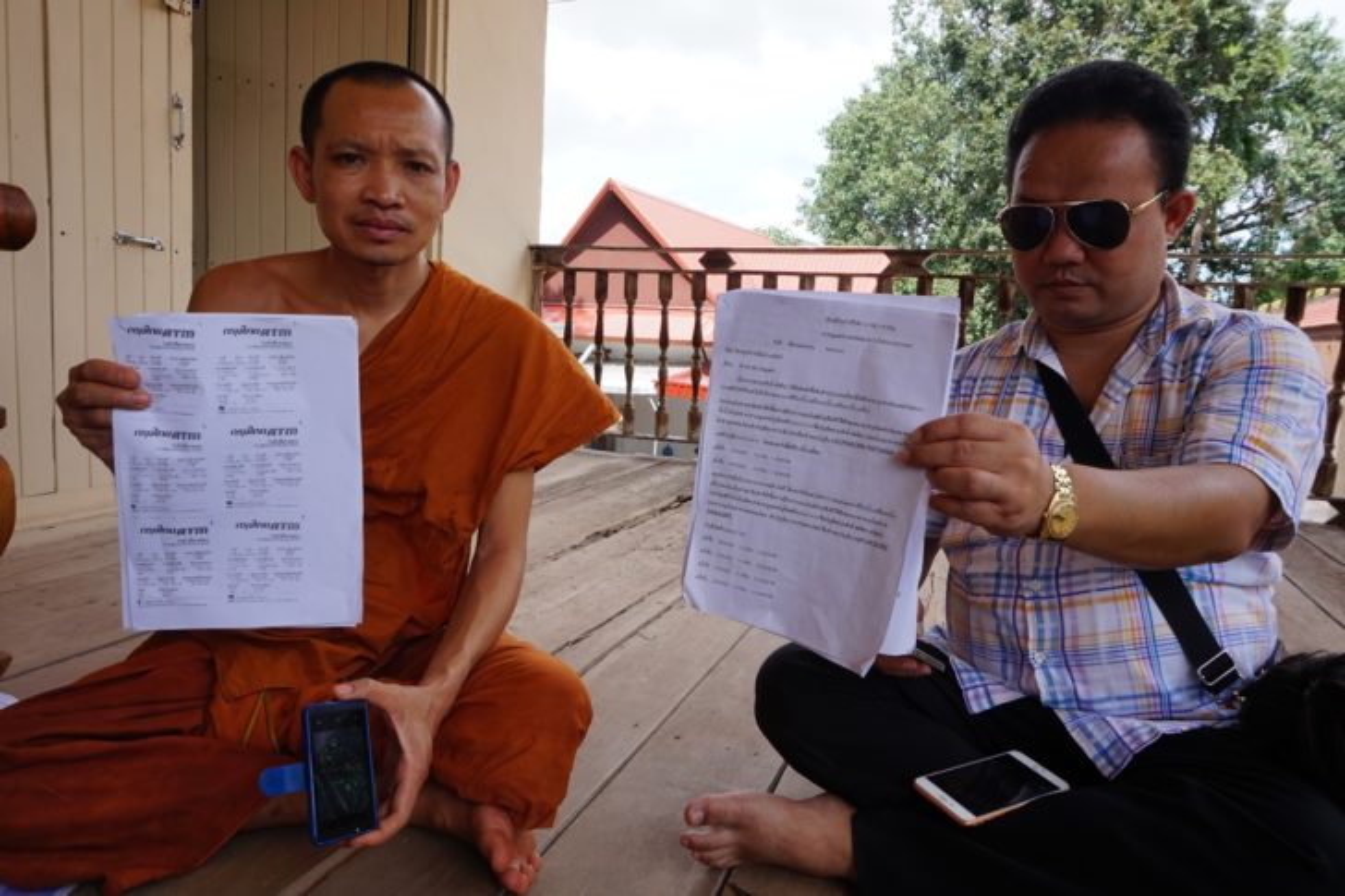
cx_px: 672
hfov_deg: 73.8
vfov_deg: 53.1
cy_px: 448
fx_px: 896
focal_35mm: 24
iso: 100
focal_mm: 16
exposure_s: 1/80
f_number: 10
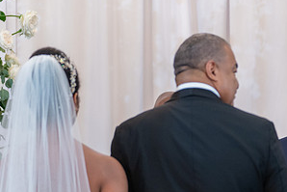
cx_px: 231
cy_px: 158
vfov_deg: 5.3
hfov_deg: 8.0
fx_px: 2050
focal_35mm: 257
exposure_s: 1/100
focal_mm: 114
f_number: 2.8
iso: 2000
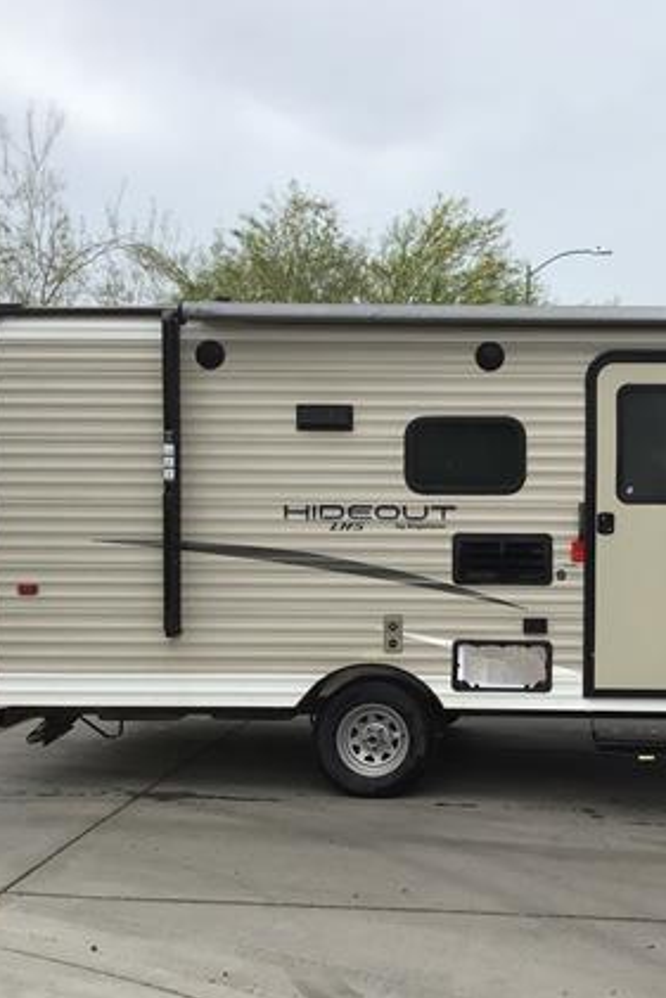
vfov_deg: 40.3
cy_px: 512
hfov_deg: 26.9
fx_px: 1359
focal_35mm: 49
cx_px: 557
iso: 25
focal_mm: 3.3
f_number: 2.4
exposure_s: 1/586
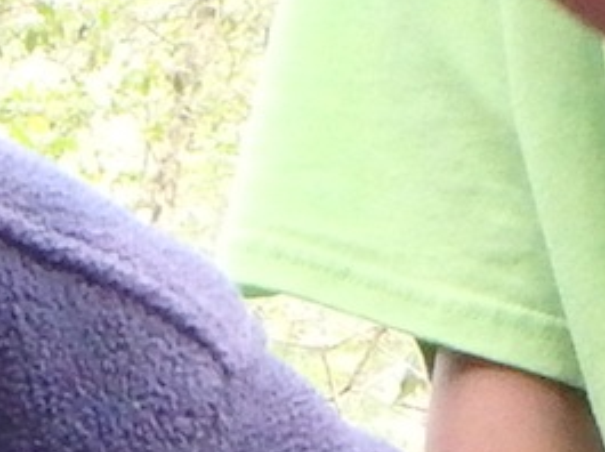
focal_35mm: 246
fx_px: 4294
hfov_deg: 8.0
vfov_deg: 5.9
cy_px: 894
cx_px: 105
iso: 1000
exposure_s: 1/40
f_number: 4.7
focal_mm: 5.6
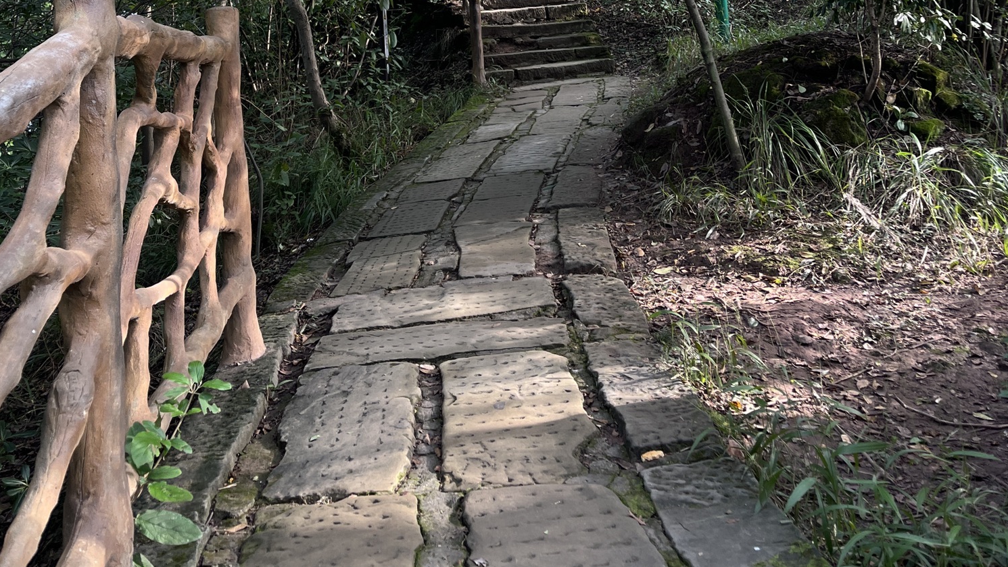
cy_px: -47
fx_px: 1016
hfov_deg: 52.8
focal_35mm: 38
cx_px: 506
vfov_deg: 28.5
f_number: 1.6
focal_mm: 5.1
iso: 64
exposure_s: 1/124
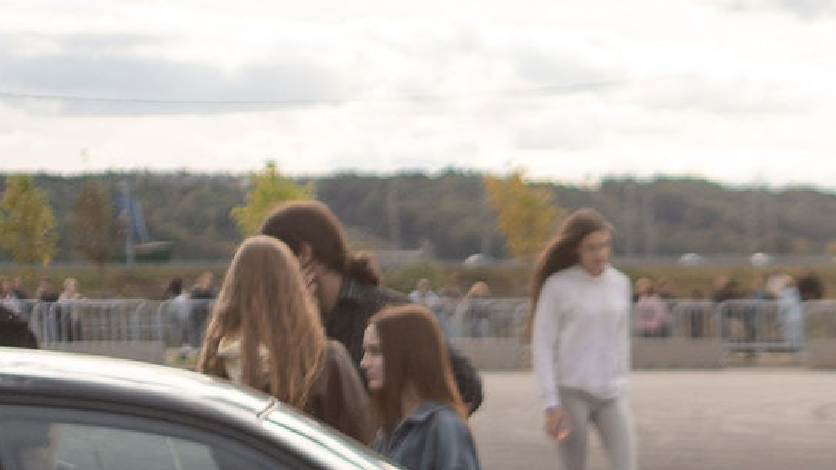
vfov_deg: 6.9
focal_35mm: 166
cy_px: 1123
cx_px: 1308
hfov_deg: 12.3
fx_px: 3680
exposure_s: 1/2000
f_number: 2.2
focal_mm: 35
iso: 100
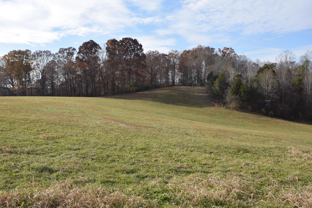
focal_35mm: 36
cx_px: 156
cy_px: 104
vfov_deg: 36.9
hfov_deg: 53.1
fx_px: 312
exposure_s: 1/200
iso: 100
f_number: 10
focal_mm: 24
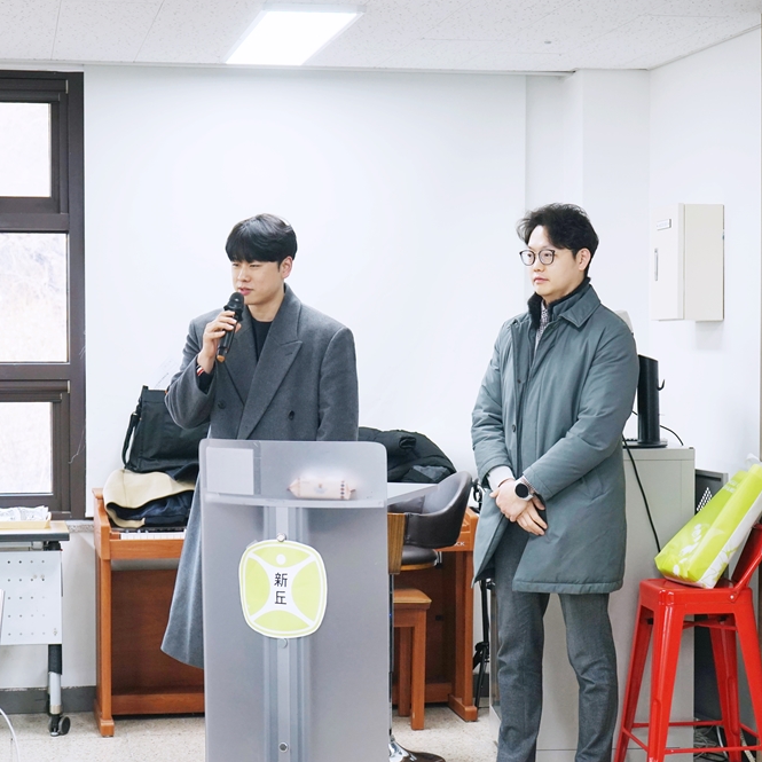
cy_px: 381
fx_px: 1943
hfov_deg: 22.2
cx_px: 376
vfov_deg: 22.2
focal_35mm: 78
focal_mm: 61
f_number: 5.6
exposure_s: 1/100
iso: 400
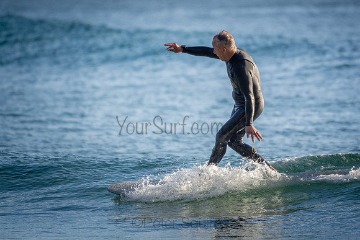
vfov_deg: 1.8
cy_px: 120
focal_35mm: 750
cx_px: 180
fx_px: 7501
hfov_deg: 2.7
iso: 280
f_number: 5.6
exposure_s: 1/1250
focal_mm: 500
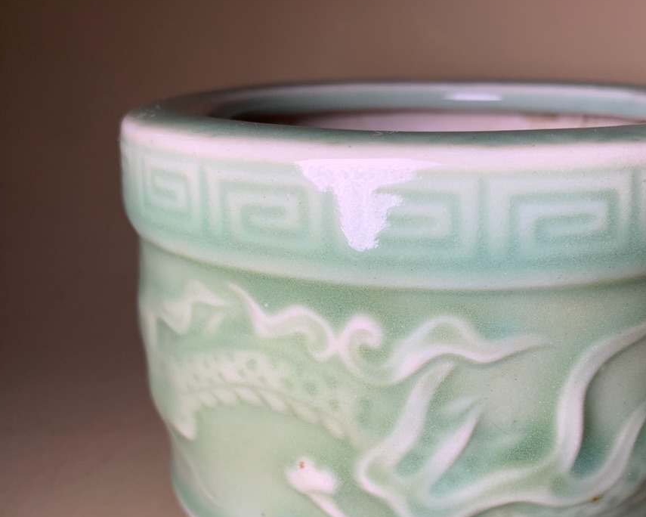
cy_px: 351
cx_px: 429
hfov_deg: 47.2
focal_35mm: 38
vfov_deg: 38.6
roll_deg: +1.3
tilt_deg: -21.0
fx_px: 727
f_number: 1.8
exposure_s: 1/428
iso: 25
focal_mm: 4.25
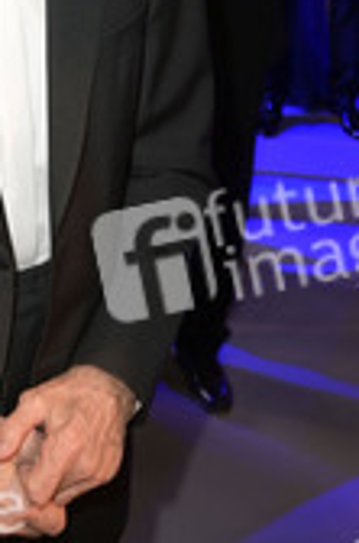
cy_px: 84
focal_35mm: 74
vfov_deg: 26.7
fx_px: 1114
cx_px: -36
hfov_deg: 17.7
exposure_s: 1/30
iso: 2000
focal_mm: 31
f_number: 6.3
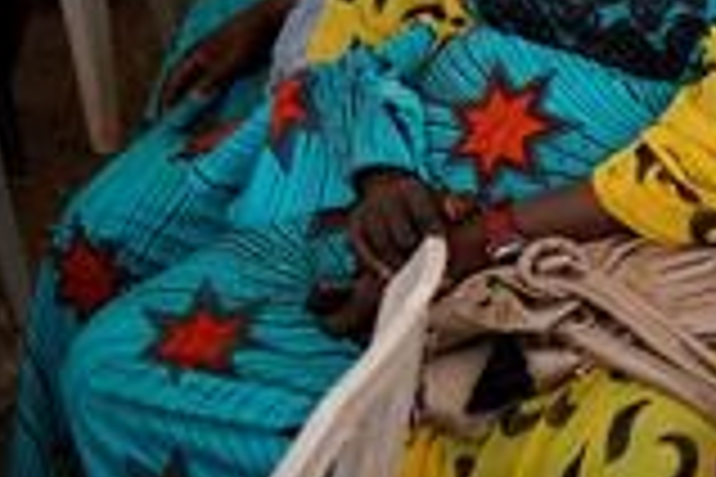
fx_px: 2844
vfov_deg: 9.5
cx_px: 545
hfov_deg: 14.3
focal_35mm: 143
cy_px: -22
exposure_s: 1/2500
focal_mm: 35
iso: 100
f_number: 2
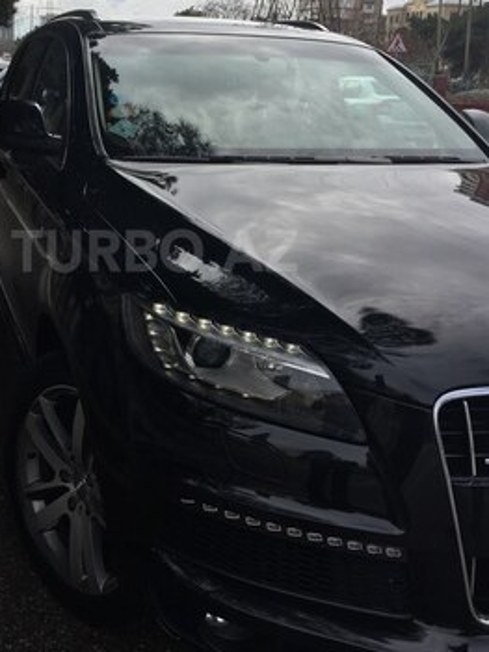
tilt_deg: -12.8
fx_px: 773
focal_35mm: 41
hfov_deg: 34.7
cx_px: 154
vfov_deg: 45.5
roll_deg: -2.6
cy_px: 251
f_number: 2.2
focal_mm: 4.15
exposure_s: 1/1799
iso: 32
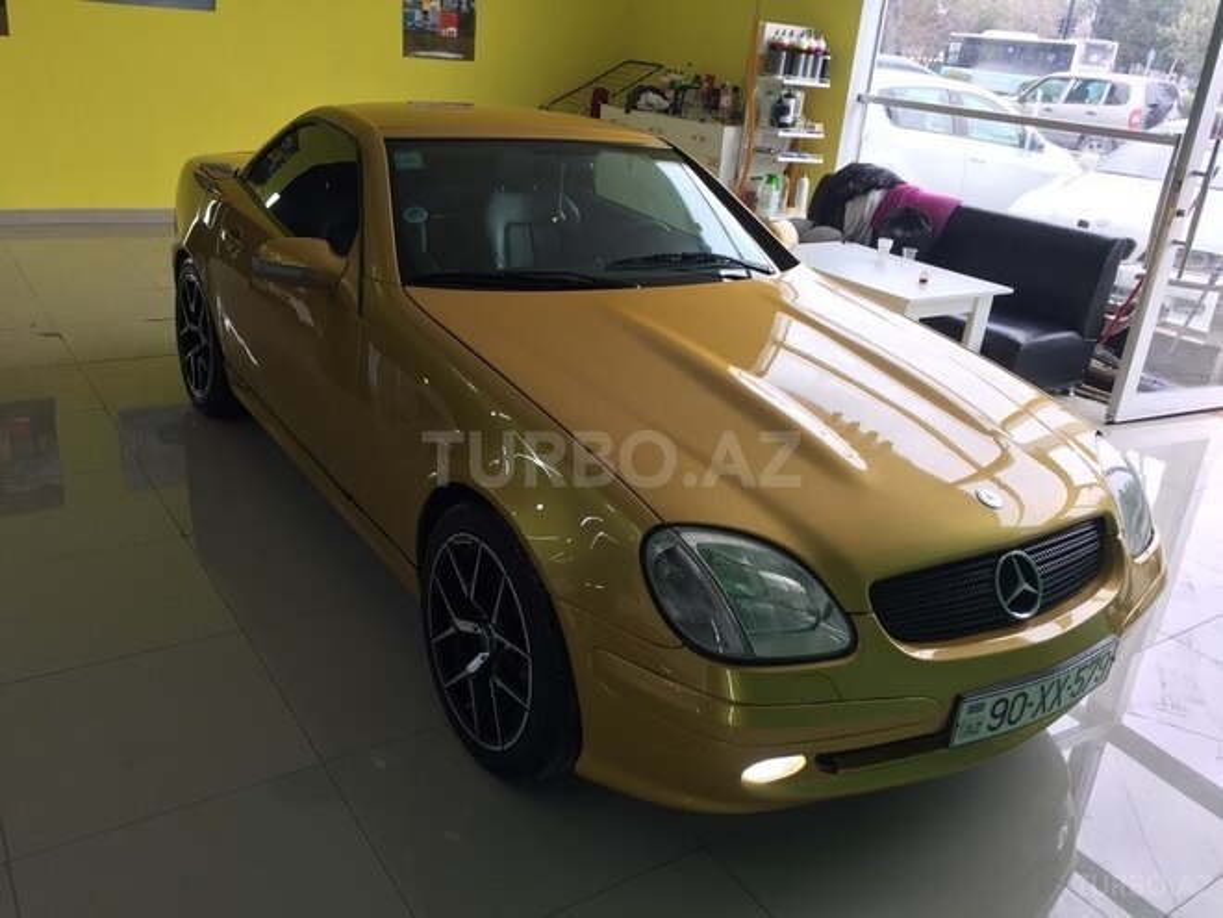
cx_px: 612
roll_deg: -6.0
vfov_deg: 48.2
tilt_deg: -22.7
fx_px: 1025
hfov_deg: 61.7
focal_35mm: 29
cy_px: 459
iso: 40
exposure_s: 1/100
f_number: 2.2
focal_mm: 4.15
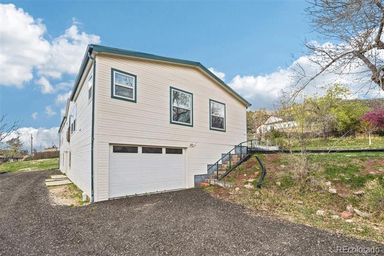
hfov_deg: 100.4
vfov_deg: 77.3
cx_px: 192
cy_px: 128
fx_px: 160
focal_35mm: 15
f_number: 8
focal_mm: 10
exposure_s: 1/160
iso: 800
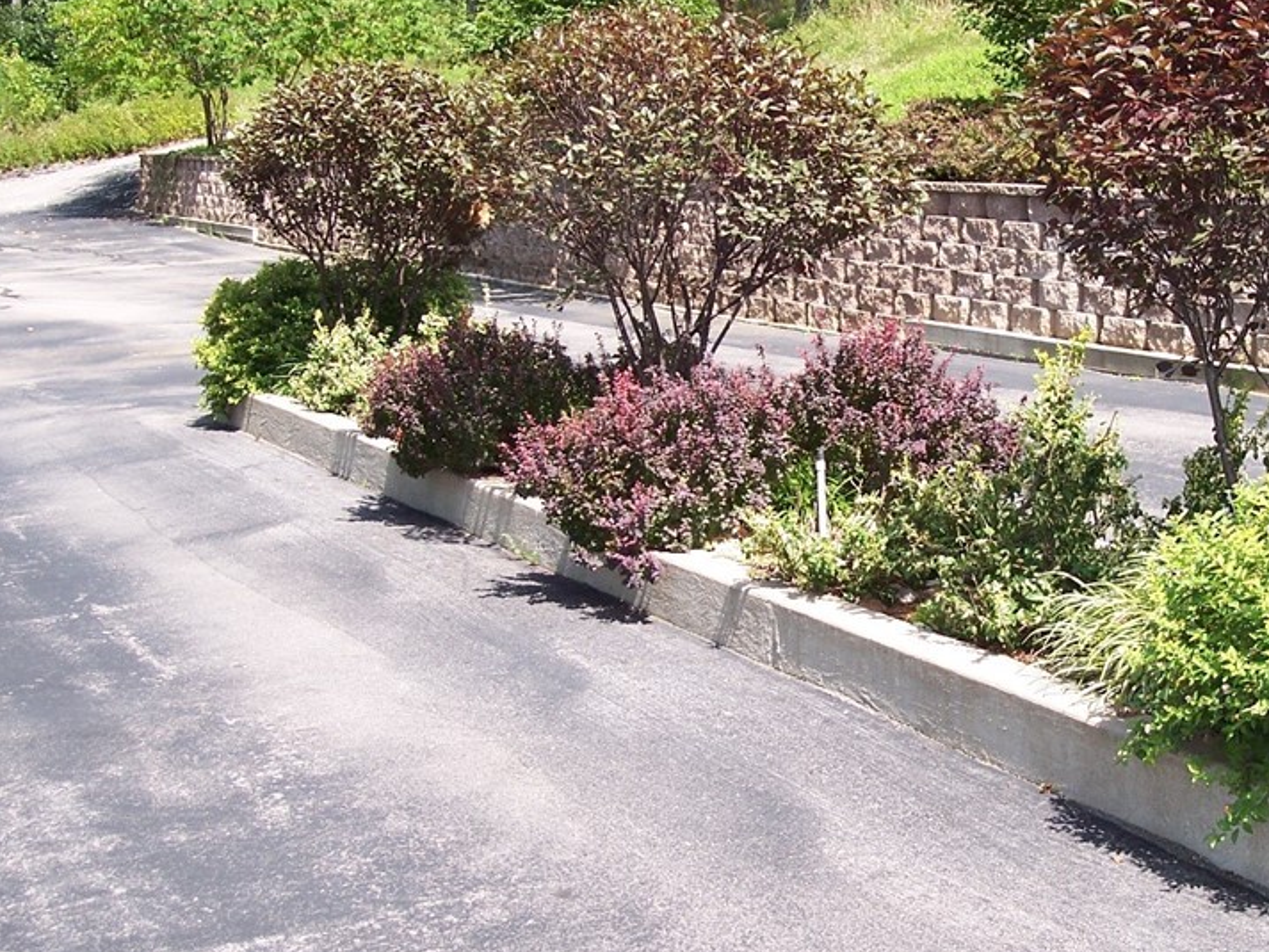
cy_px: 324
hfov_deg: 34.2
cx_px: 796
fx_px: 2053
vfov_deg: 26.0
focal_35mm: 56
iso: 100
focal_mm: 8
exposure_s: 1/350
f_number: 3.4
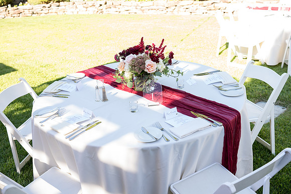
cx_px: 146
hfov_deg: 54.4
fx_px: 283
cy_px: 97
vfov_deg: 37.9
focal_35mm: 35
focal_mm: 35
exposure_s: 1/320
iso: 400
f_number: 4
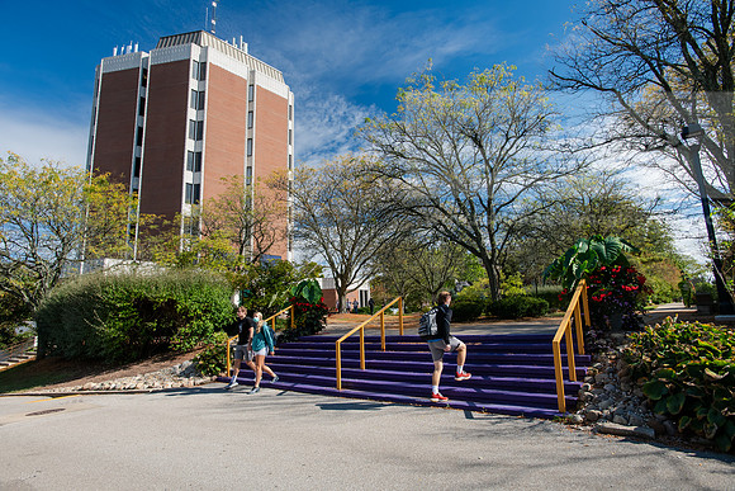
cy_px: 246
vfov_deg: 62.0
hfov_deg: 84.0
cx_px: 368
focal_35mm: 20
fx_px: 408
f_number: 7.1
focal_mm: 20
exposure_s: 1/320
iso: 500
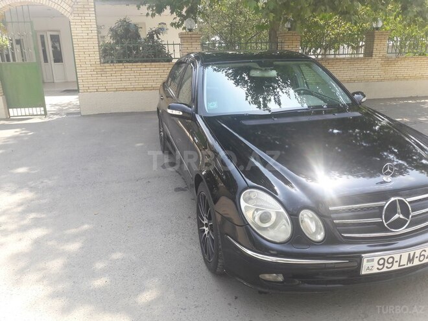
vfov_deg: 49.7
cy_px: 160
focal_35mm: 28
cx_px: 214
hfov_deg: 63.4
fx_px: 346
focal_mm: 3.7
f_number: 1.9
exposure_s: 1/390
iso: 40
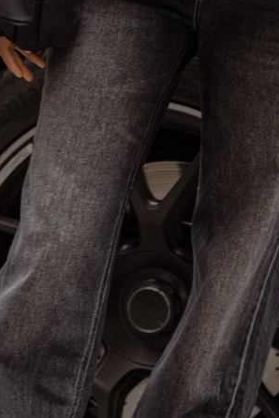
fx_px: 7277
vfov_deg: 3.3
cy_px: -120
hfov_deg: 2.2
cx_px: 143
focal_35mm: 626
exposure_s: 1/640
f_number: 4.5
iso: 1600
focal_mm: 200
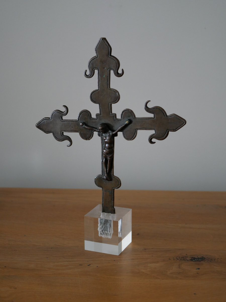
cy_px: 151
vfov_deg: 32.2
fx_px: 522
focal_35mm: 60
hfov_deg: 24.4
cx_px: 113
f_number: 2.8
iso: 1000
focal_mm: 30
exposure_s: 1/60
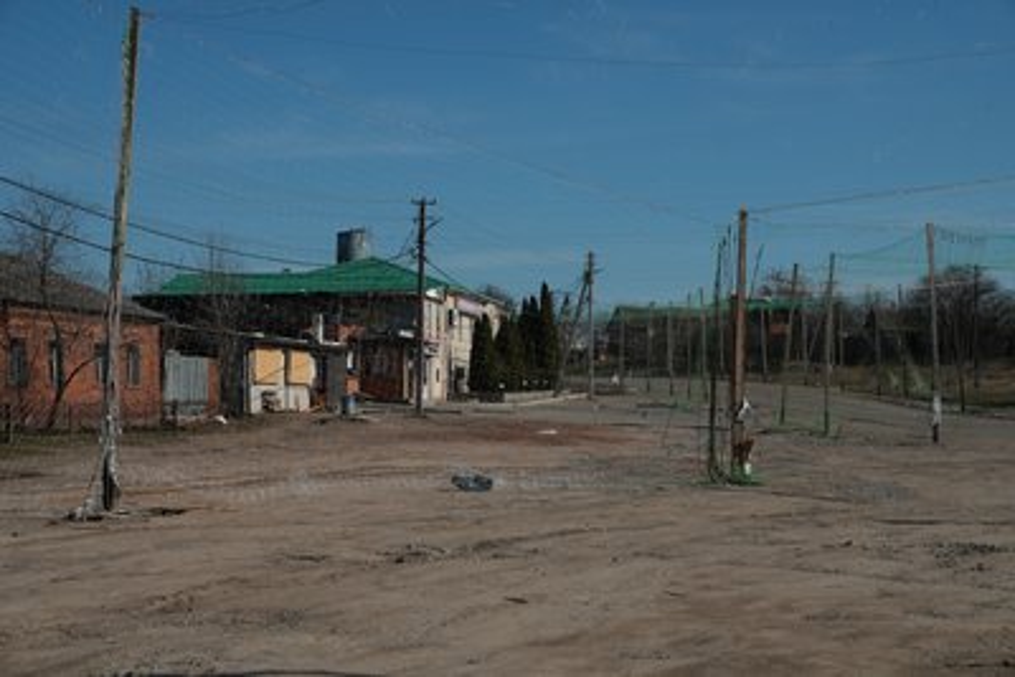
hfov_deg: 28.8
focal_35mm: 70
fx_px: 1974
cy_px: 338
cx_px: 508
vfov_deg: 19.5
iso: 250
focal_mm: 70
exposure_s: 1/125
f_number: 6.3
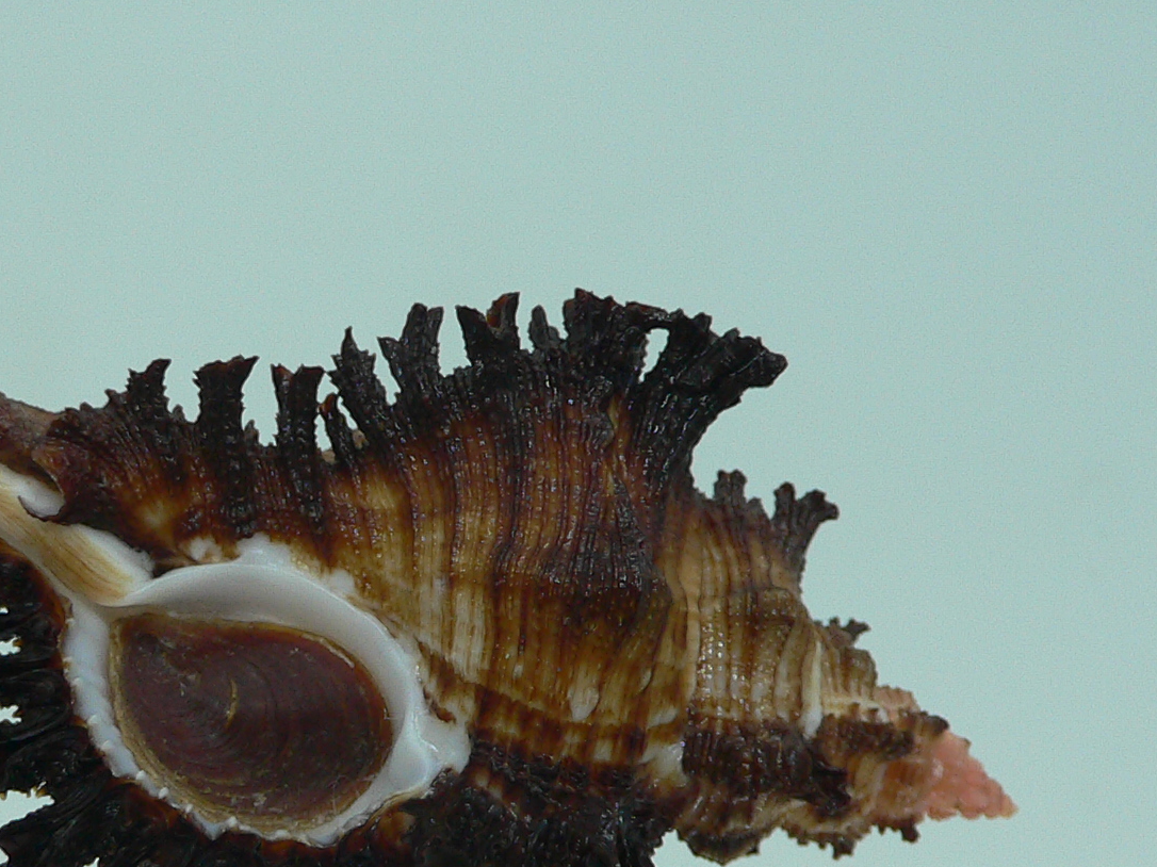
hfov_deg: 29.6
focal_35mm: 65
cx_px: 362
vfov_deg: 22.2
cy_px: 734
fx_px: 2172
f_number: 2.8
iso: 100
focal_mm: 4.6
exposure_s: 1/60
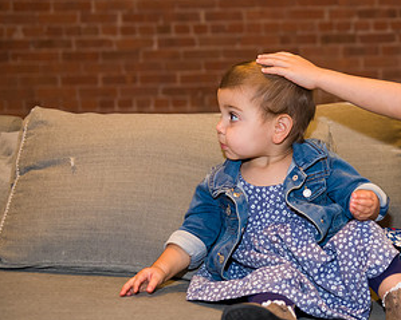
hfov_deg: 22.5
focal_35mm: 82
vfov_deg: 18.7
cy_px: 124
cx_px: 385
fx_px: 973
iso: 1000
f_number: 3.2
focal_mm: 45
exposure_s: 1/125
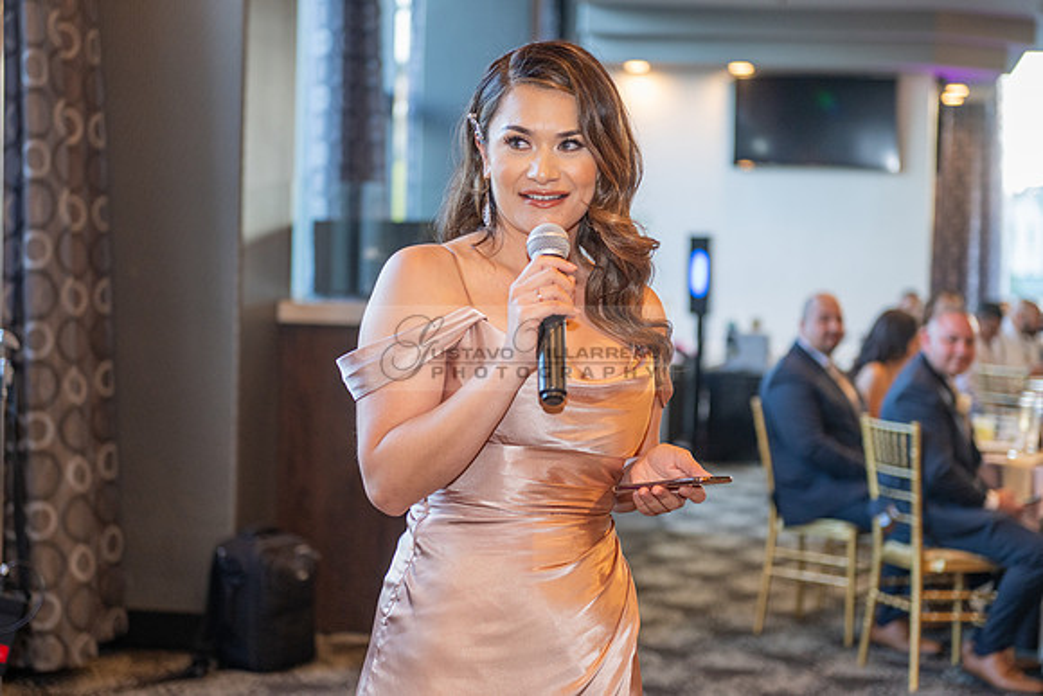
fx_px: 2028
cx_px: 522
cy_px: 348
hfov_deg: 28.8
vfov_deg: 19.5
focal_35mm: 70
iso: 1000
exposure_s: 1/100
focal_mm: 70
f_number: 2.8
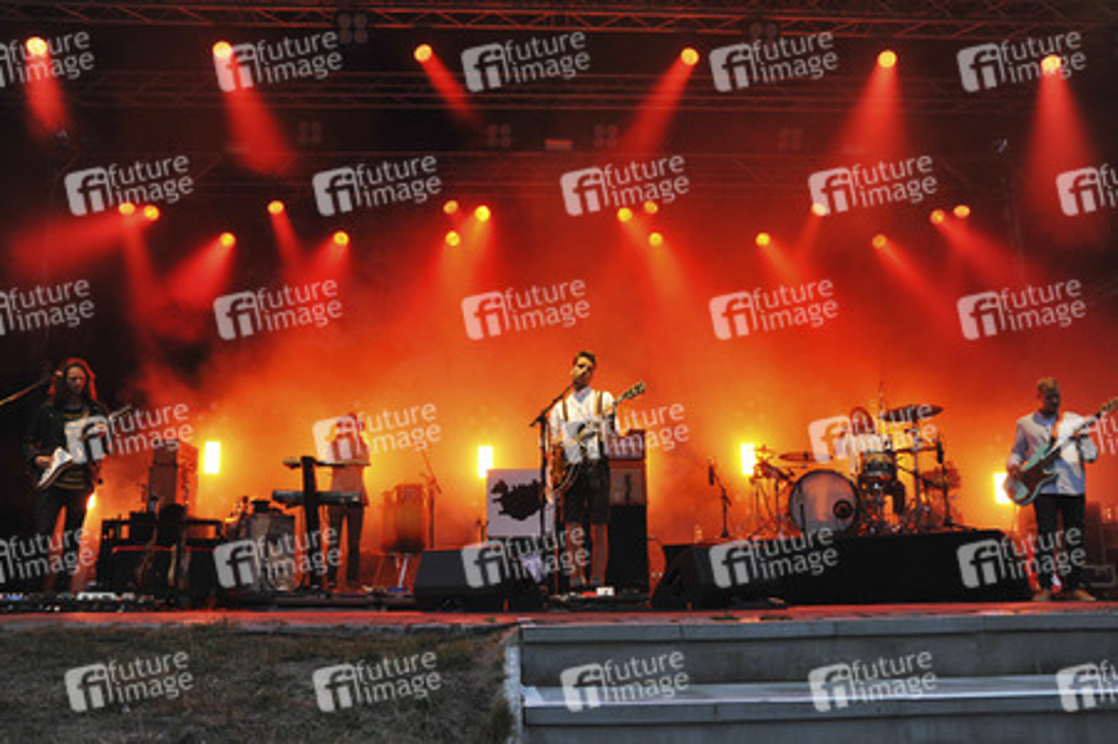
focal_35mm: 30
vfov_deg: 43.5
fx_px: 931
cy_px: 372
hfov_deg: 62.0
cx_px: 559
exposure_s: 1/200
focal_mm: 30
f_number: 2.8
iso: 800
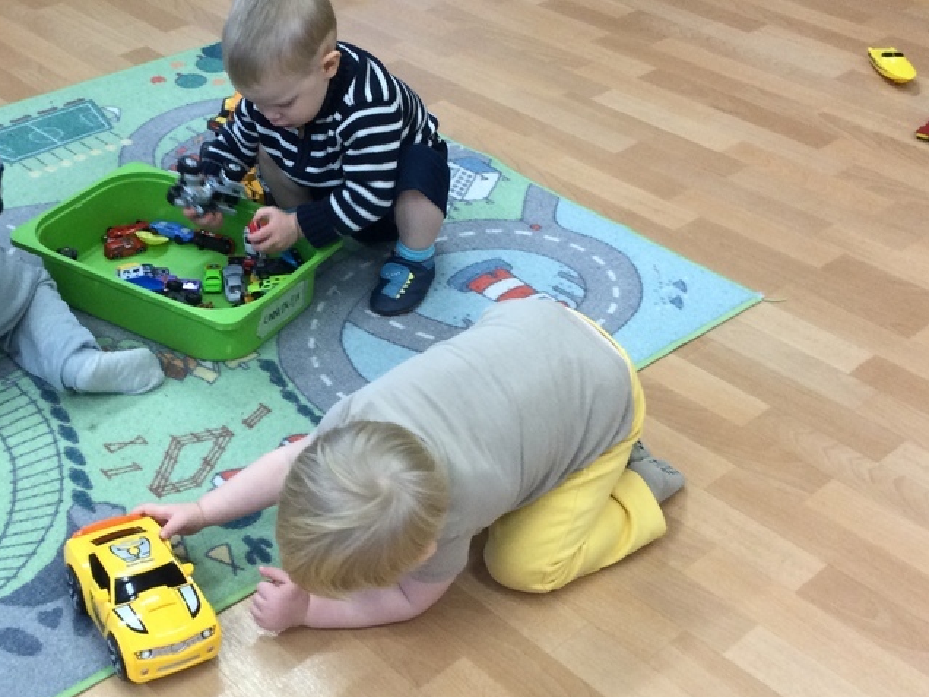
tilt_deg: -36.4
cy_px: 327
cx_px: 299
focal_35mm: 52
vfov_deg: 28.0
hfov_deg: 36.4
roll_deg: -0.3
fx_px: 1396
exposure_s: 1/33
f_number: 2.4
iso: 64
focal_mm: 3.3
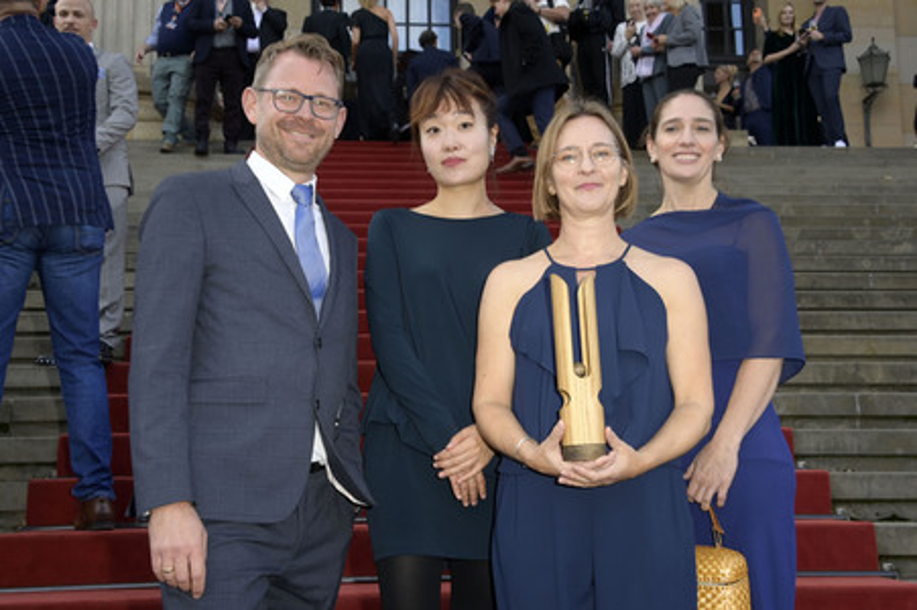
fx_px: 1069
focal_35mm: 42
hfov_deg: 46.4
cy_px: 305
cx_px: 458
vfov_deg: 31.8
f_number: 7.1
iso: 400
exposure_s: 1/200
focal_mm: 42
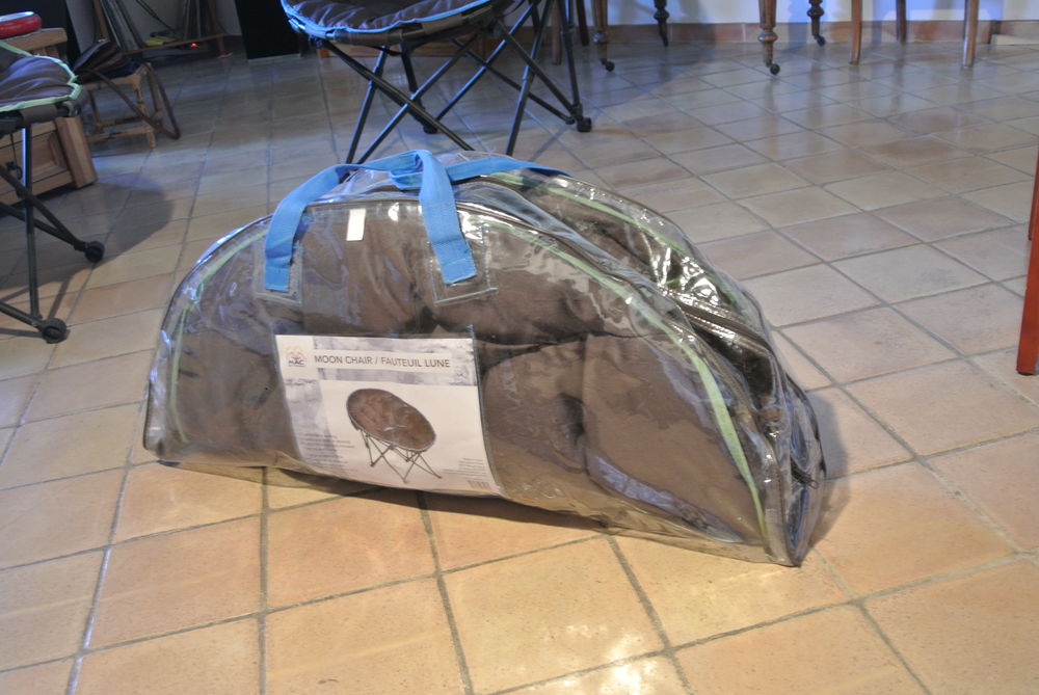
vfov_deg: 39.0
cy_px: 348
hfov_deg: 55.7
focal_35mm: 34
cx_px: 520
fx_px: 982
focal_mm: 12.7
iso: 400
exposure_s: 1/13
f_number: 3.8
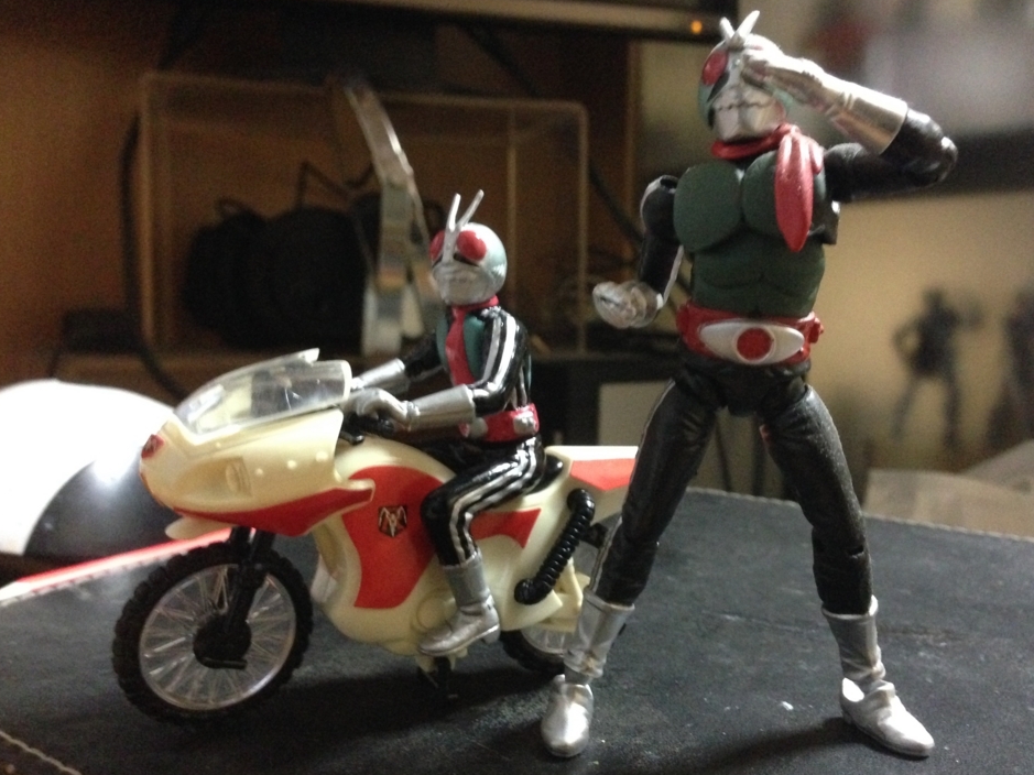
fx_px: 1075
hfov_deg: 51.3
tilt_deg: -6.2
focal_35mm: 36
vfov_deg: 39.6
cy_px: 408
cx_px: 549
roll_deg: +0.2
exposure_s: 1/15
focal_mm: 4.12
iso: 640
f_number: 2.4
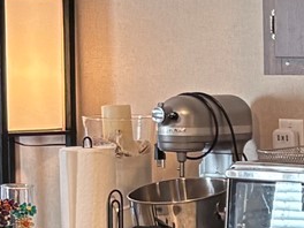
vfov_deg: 7.3
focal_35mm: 202
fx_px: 1774
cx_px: 360
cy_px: 230
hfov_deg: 9.7
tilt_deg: -5.0
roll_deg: +0.0
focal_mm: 5.96
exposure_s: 1/60
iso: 250
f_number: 1.6
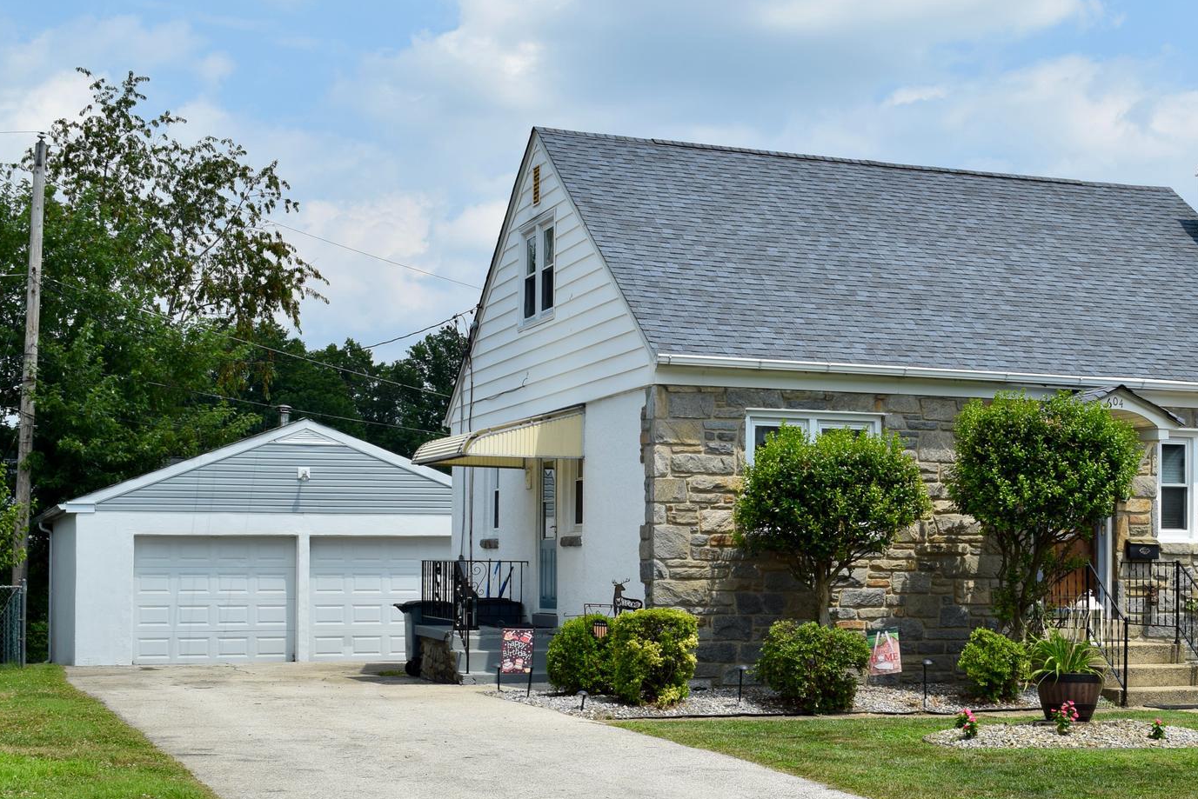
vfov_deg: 23.3
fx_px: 1931
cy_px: 508
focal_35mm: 58
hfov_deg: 34.2
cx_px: 797
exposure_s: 1/400
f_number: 10
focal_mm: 26
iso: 200
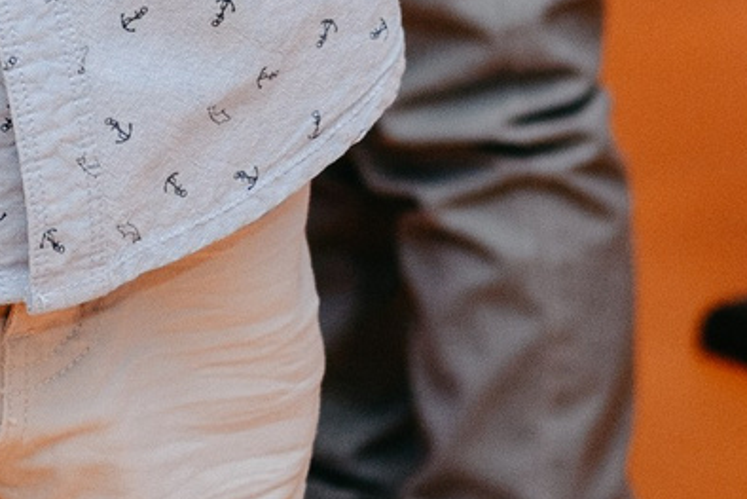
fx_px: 8759
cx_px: 23
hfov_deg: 4.9
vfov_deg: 3.2
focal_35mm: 422
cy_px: -1003
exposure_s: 1/160
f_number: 4
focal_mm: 65
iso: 250
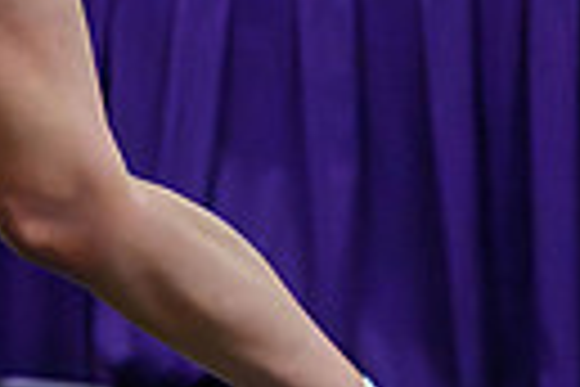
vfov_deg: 2.5
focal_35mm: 542
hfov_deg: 3.8
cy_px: -72
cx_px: -700
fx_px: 8732
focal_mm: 99
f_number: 2.8
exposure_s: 1/640
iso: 14400
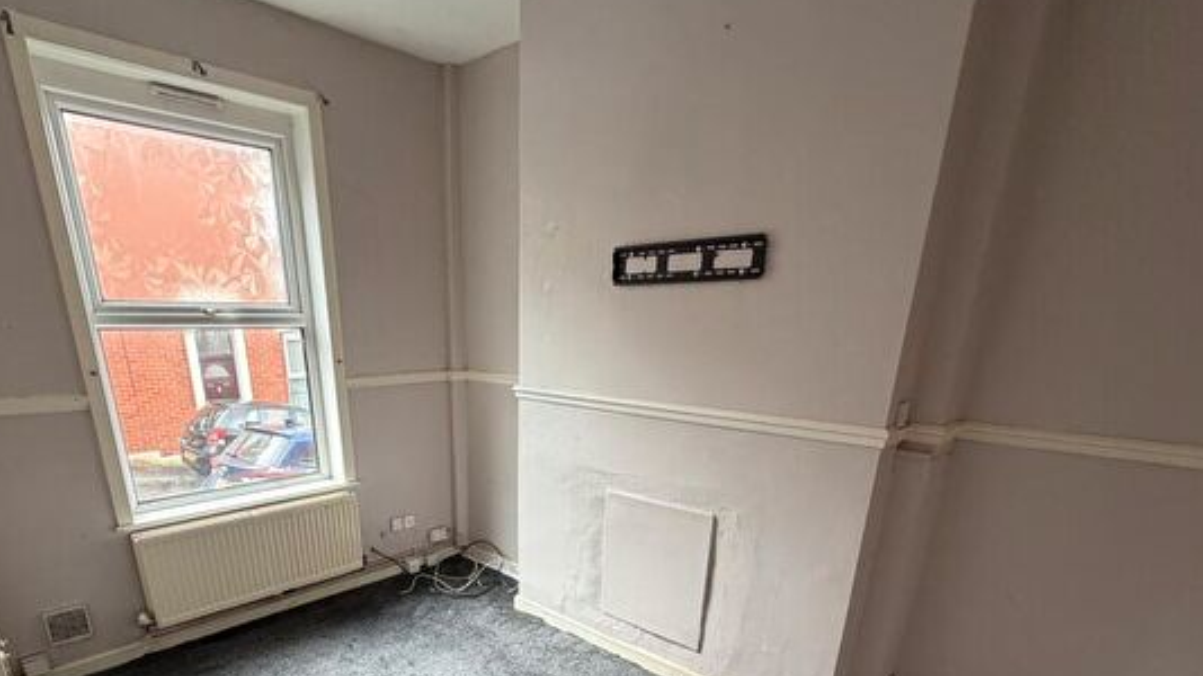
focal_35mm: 20
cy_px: 560
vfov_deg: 51.6
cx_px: 536
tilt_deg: -20.8
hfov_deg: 86.3
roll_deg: -0.3
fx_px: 638
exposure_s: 1/121
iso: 320
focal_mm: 2.22
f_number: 2.2
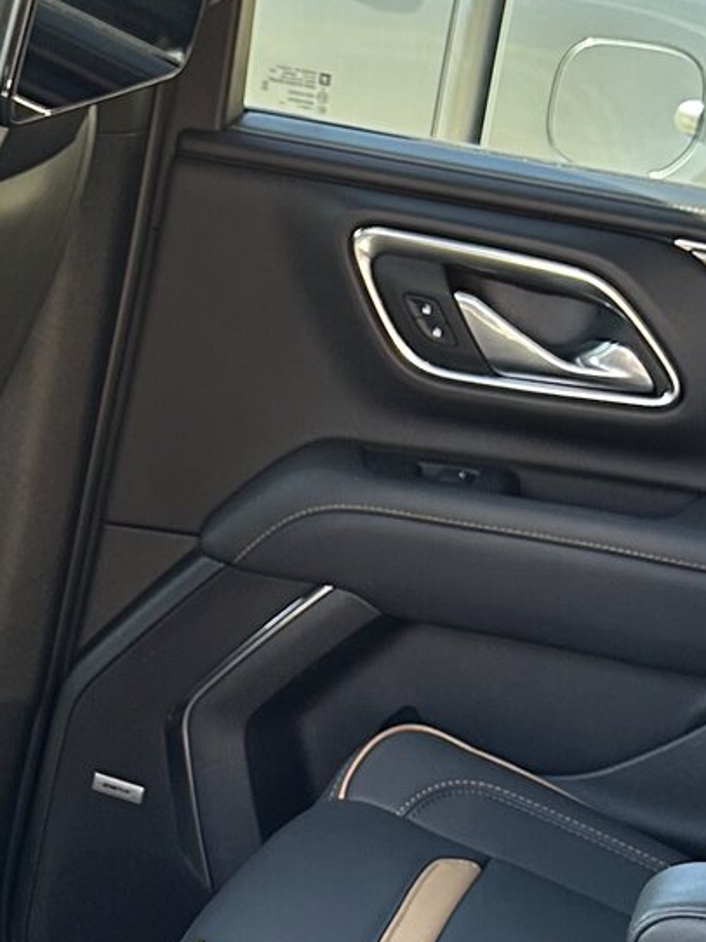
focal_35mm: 96
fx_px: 2613
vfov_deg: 19.3
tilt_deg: -32.1
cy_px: 1135
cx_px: -200
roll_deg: -13.1
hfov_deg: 14.7
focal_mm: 5.7
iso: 125
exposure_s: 1/115
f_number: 1.5
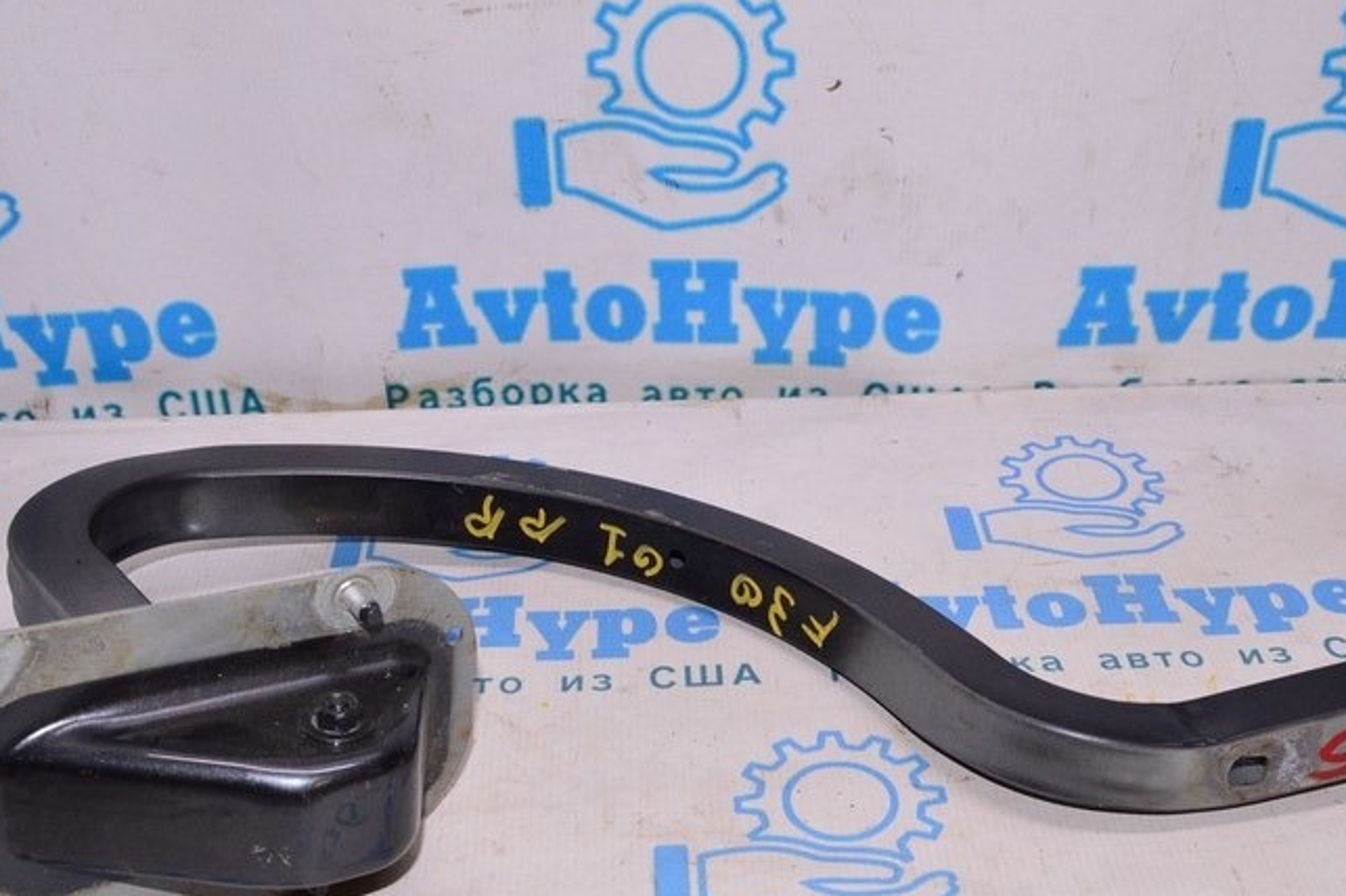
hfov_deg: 45.4
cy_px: 656
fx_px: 1607
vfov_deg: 30.7
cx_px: 714
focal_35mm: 43
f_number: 8
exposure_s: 1/200
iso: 1600
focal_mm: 18
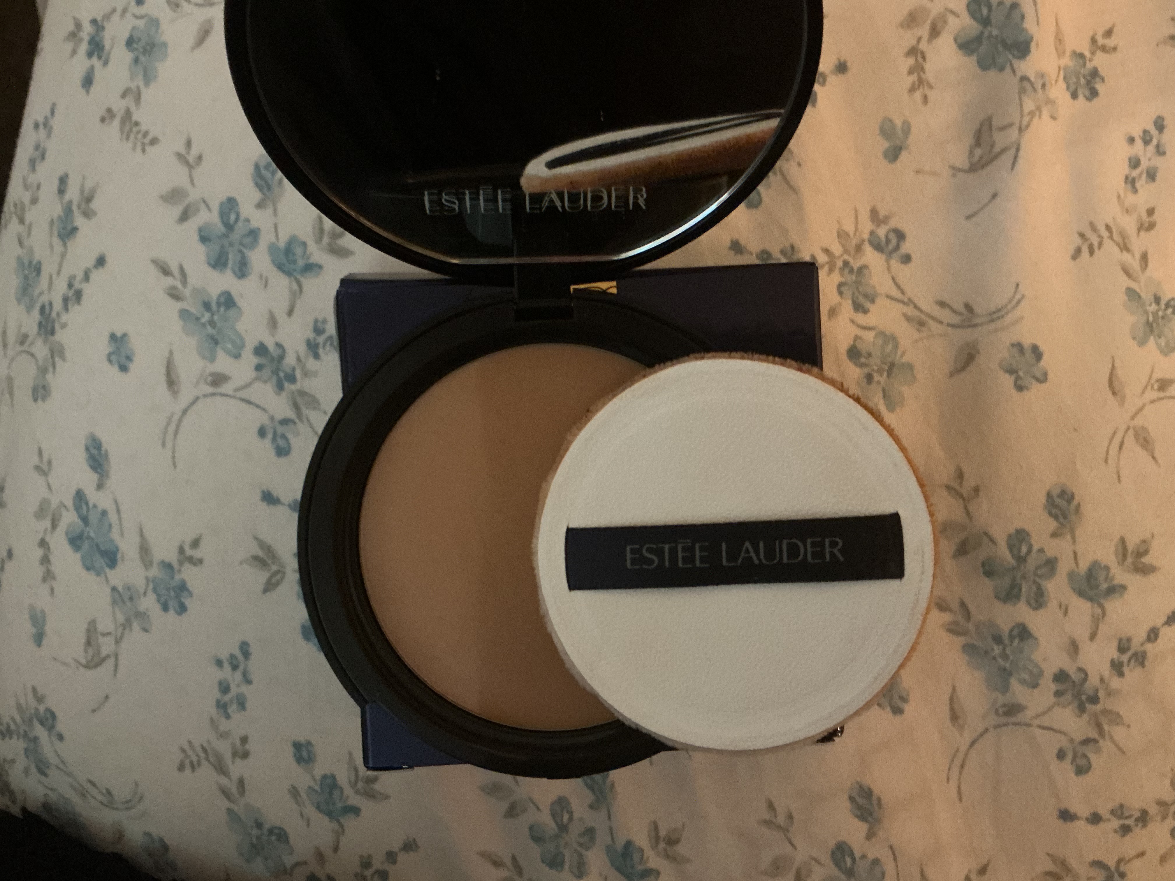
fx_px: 984
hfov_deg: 61.7
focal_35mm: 29
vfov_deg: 48.2
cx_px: 588
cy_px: 440
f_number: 1.8
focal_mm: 3
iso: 500
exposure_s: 1/17
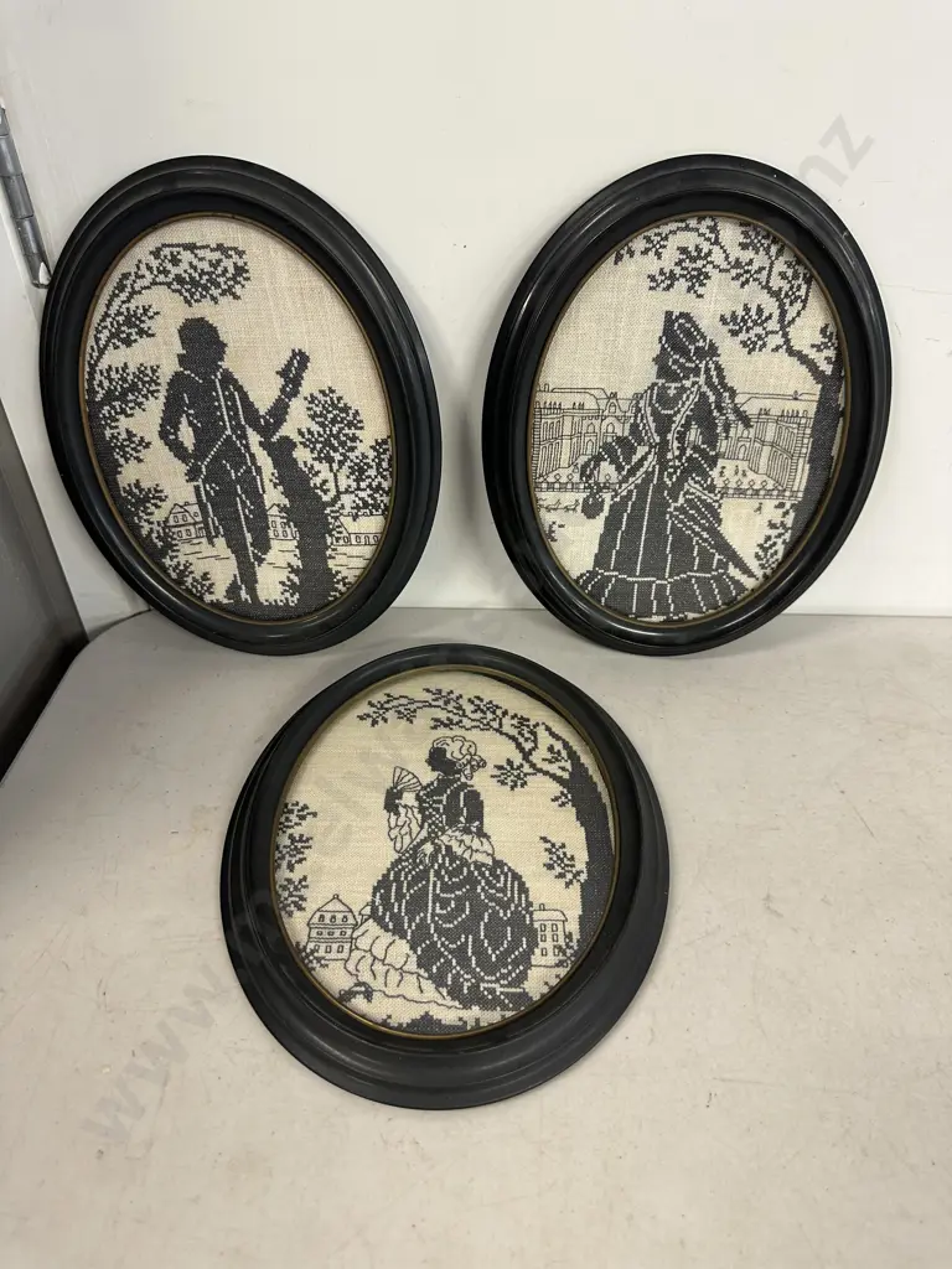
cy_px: 634
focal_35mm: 24
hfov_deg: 56.8
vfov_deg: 71.6
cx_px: 476
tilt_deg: -39.5
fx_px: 880
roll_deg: +0.4
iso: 160
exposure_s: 1/50
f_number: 1.78
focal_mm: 6.86
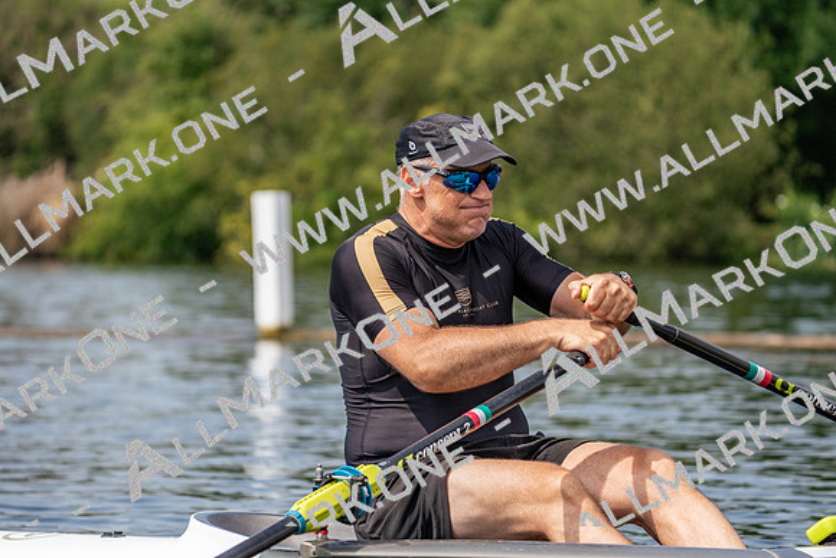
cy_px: 279
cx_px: 418
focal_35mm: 200
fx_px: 4645
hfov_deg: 10.3
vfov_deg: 6.9
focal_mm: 200
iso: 320
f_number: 5.6
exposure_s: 1/1600
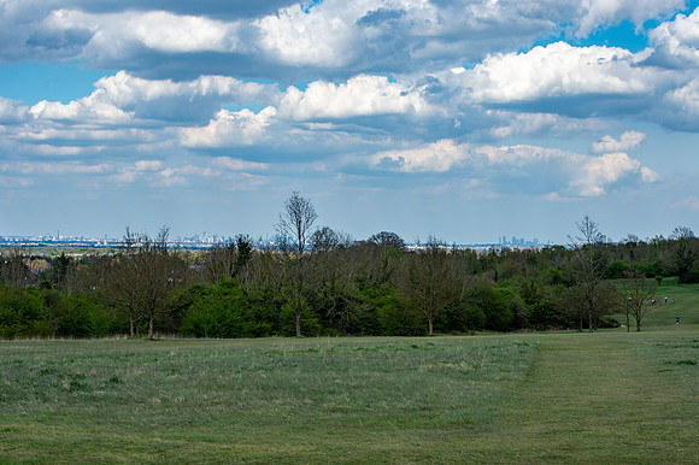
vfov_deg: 19.3
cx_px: 350
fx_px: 1367
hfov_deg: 28.7
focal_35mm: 70
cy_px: 232
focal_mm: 70
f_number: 14
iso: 110
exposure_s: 1/100
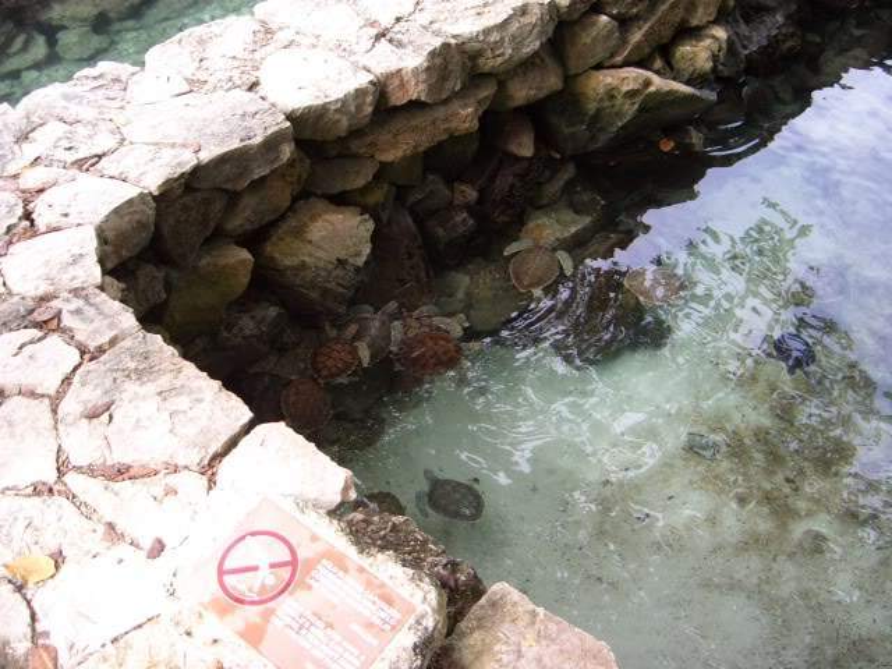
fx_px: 1005
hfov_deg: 47.9
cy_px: 334
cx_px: 446
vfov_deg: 36.8
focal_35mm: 39
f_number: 2.8
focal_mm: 8
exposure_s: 1/125
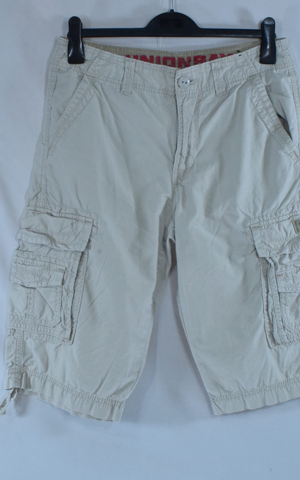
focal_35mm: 52
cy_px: 169
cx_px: 154
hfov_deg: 24.9
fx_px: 680
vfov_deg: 38.5
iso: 3200
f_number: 20
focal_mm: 26
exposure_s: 1/160
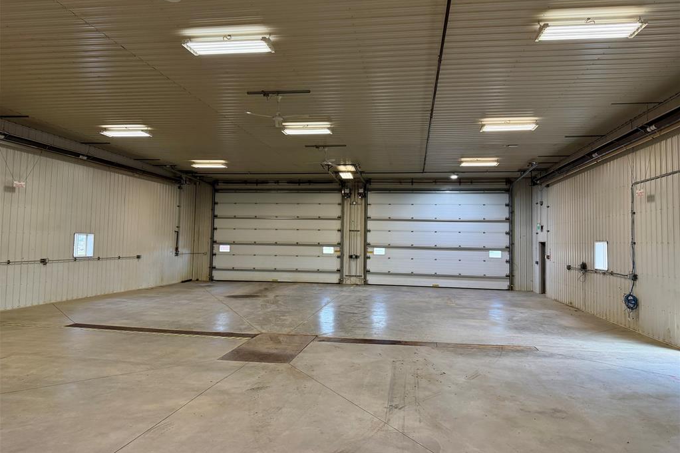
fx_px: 472
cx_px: 340
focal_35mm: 25
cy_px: 209
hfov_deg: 71.5
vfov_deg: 51.2
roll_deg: -2.1
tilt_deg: +3.2
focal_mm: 6.76
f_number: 1.78
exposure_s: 1/180
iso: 200
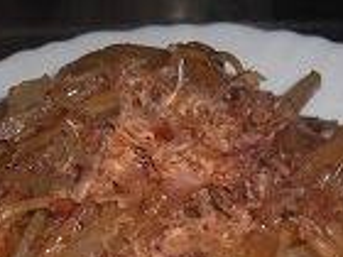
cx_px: 160
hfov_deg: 20.6
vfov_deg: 15.0
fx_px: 941
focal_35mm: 95
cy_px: 317
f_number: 7.9
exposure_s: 1/60
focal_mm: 6.3
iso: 50
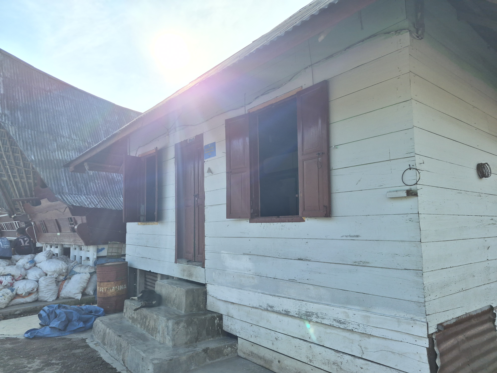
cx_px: 248
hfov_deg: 73.9
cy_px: 186
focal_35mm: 23
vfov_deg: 58.9
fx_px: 330
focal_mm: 5.4
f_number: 1.8
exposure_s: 1/6032
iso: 80
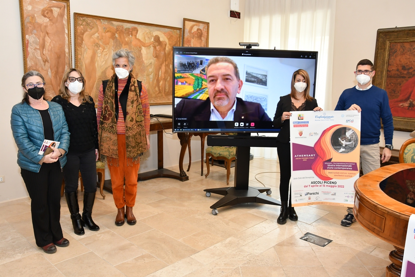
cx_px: 208
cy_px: 138
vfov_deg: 42.3
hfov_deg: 60.3
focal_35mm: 31
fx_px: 357
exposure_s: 1/60
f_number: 7.1
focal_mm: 21
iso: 800
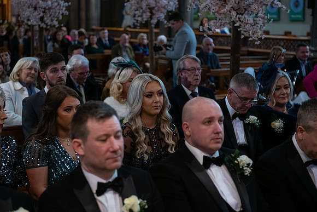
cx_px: 158
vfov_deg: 19.5
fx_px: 617
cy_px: 106
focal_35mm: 70
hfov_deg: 28.8
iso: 1250
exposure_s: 1/160
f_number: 3.5
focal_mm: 70
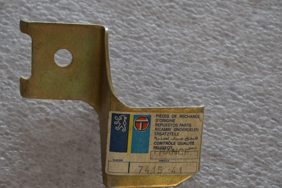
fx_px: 603
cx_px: 104
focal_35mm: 77
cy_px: 119
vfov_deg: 17.7
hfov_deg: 26.2
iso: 3200
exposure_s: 1/25
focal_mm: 38
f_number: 5
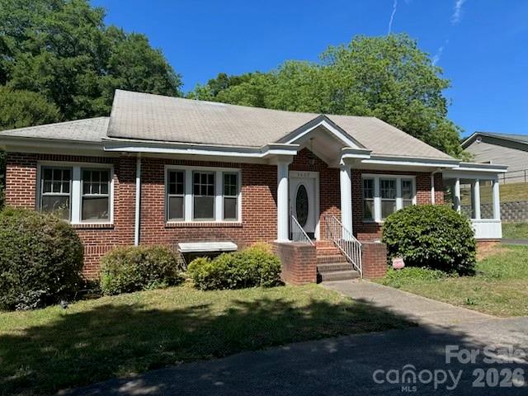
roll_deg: +2.6
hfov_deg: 71.6
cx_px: 264
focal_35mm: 24
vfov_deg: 56.8
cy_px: 198
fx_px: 366
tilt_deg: +4.3
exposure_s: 1/3472
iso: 80
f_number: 1.78
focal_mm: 6.86
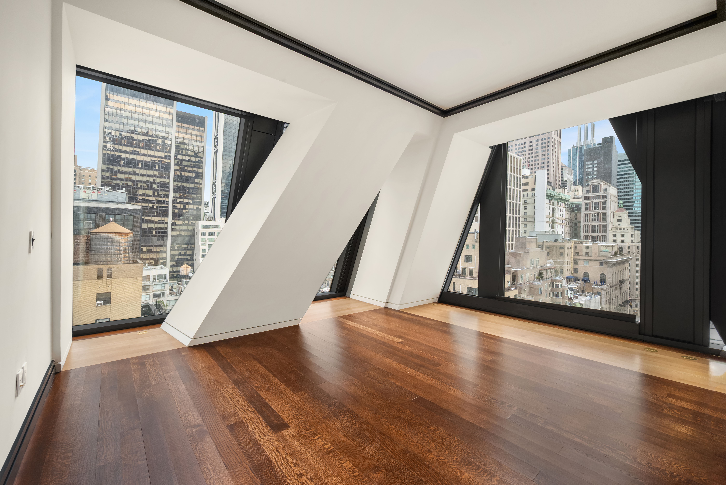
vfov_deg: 77.4
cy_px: 242
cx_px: 363
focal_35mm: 15
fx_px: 303
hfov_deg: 100.4
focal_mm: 15
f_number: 11
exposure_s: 1/2
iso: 400
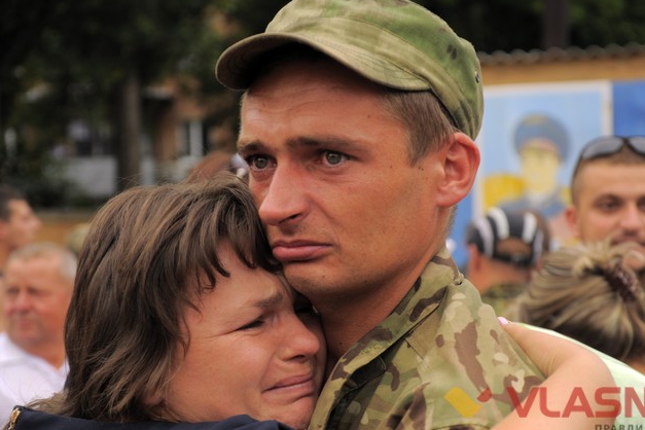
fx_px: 2096
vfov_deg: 11.7
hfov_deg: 17.5
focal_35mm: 117
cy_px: 225
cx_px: 349
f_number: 5.3
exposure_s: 1/125
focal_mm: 70
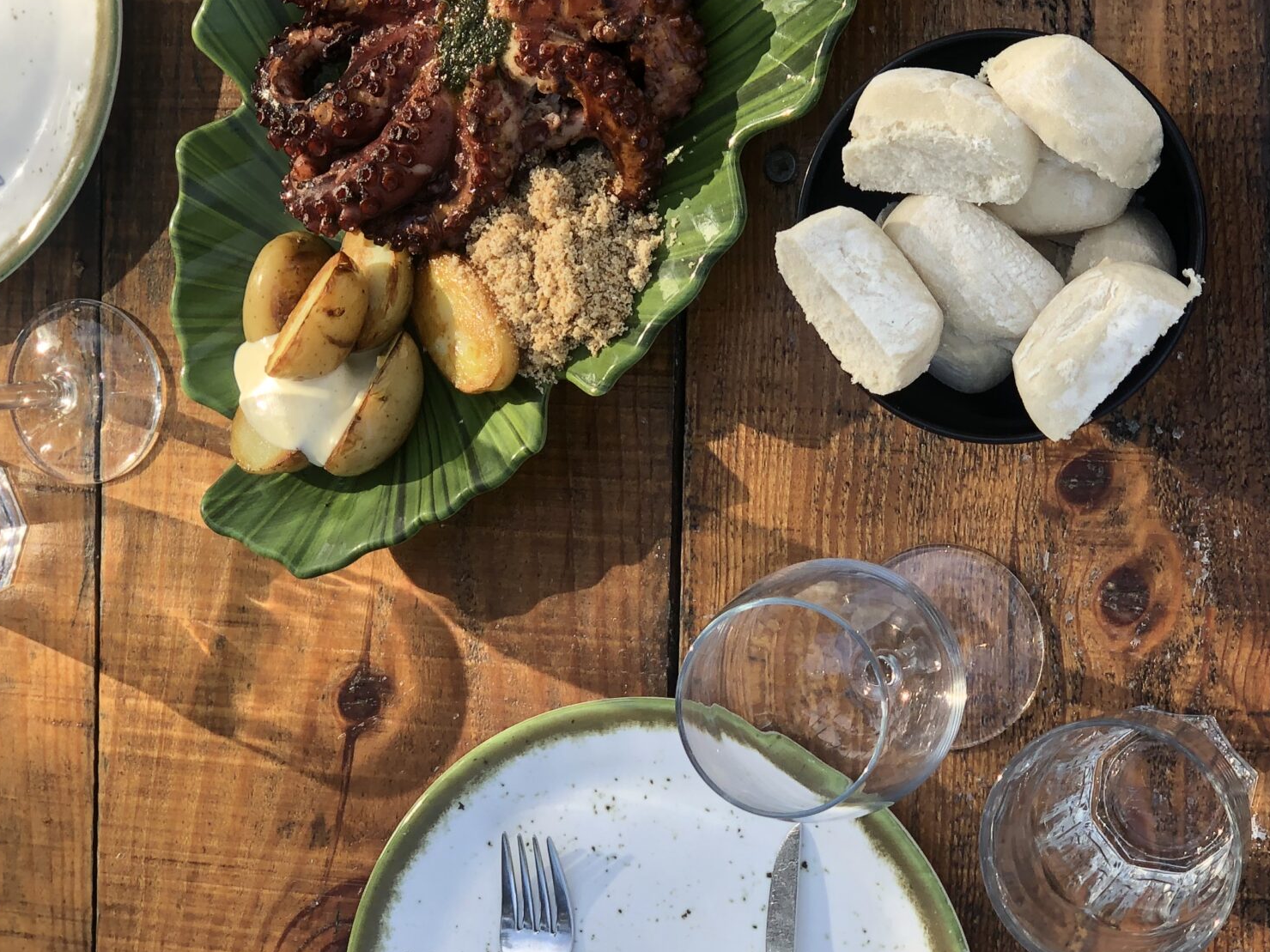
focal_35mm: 90
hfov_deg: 21.8
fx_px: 3302
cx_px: 744
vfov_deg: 16.4
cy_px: 391
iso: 16
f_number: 2.4
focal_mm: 6
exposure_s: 1/131
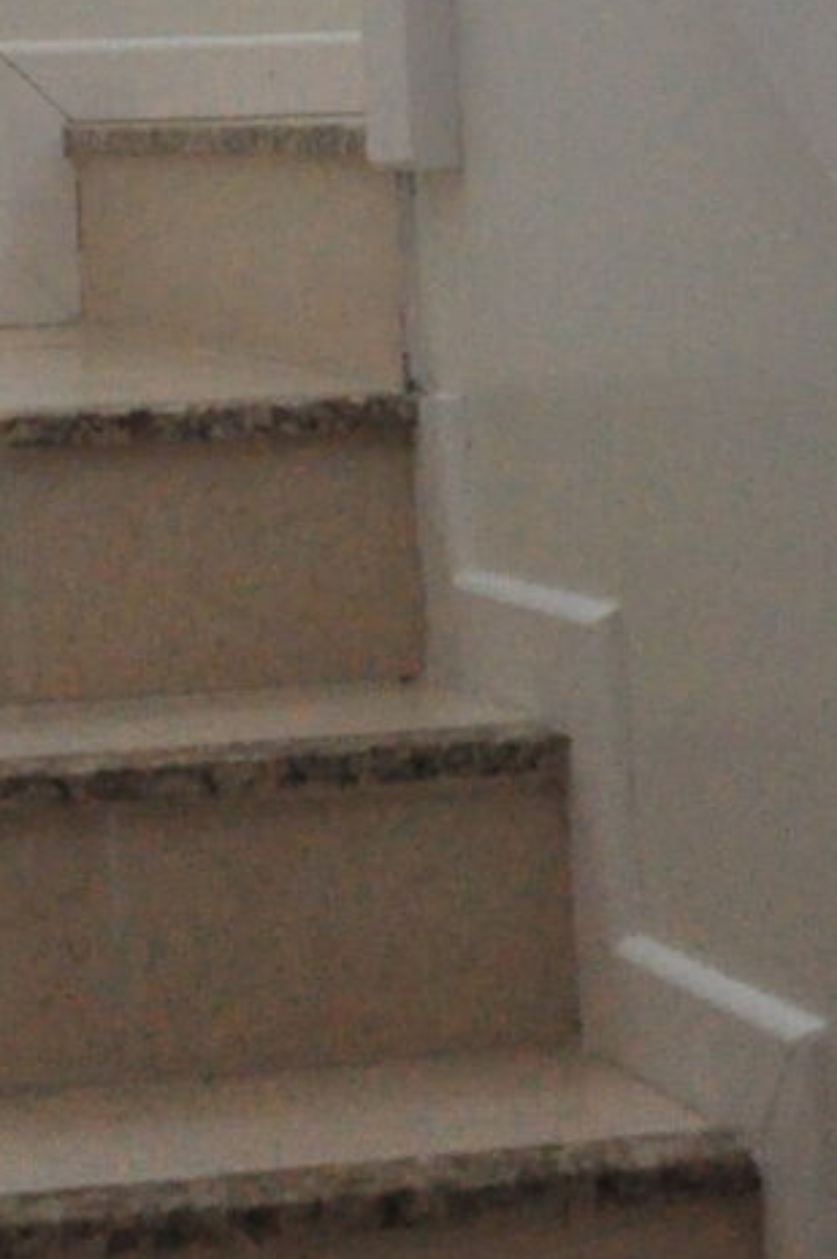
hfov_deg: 10.5
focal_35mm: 130
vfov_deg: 14.8
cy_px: -536
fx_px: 4546
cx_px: 74
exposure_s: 1/60
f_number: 7.1
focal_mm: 21
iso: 2500
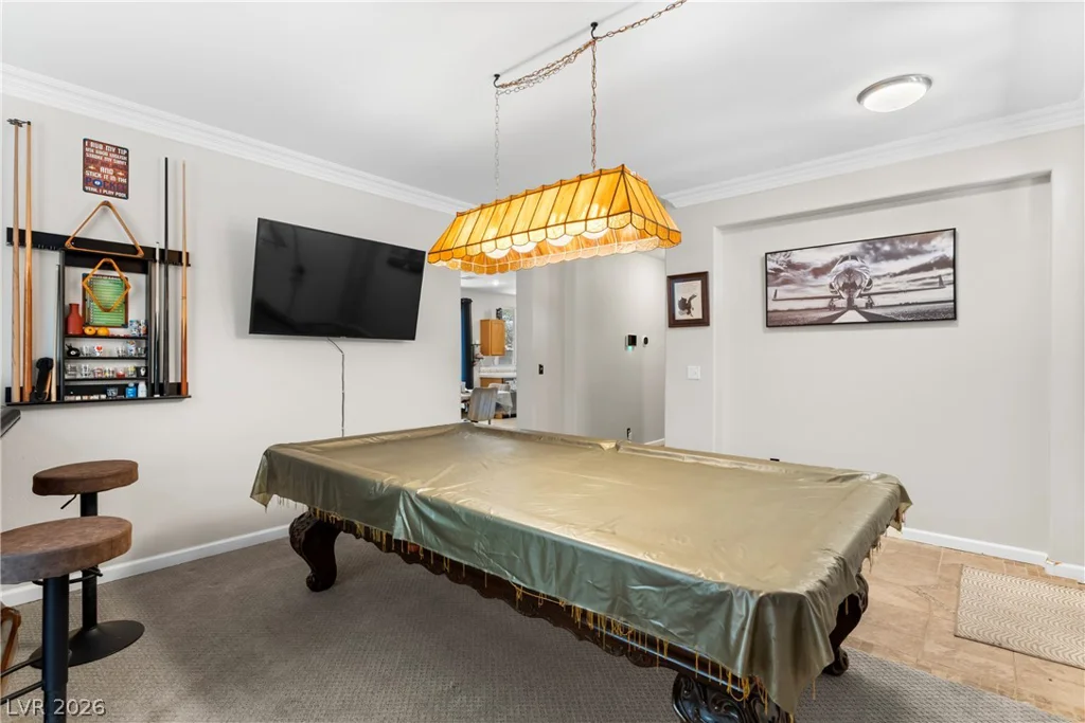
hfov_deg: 93.3
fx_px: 512
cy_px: 362
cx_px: 542
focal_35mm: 17
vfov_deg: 70.5
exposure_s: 1/2
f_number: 8
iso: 400
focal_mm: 17
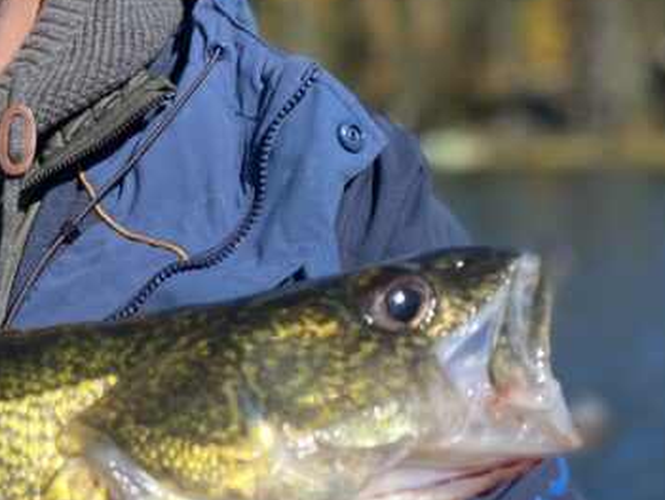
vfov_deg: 19.4
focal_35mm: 76
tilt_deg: -1.7
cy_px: 184
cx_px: -188
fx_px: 1461
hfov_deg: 22.9
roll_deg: +0.7
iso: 32
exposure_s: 1/2105
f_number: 1.8
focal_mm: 4.25
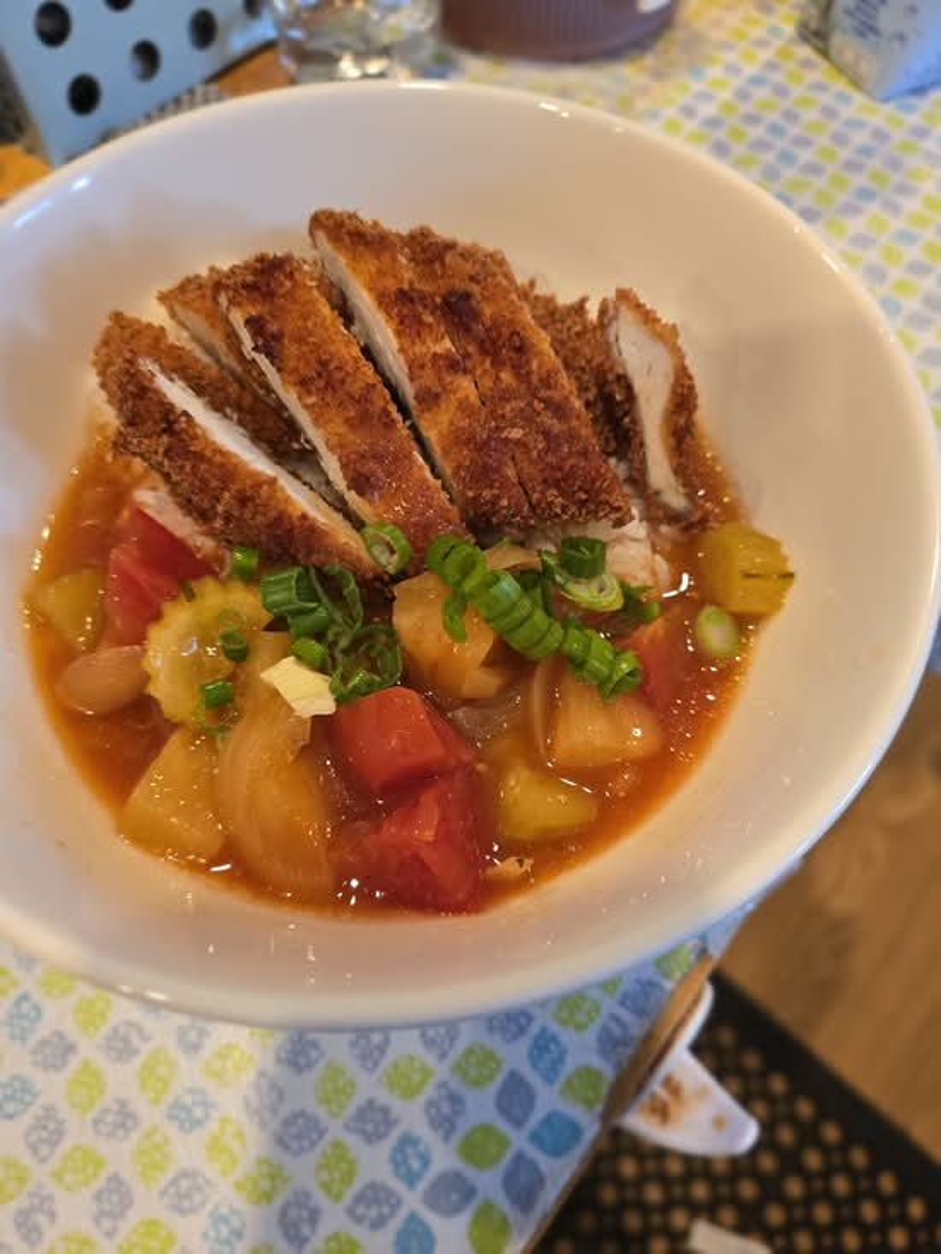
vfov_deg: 73.9
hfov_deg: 58.9
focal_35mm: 23
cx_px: 470
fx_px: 833
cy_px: 627
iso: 320
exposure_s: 1/40
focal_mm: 6.3
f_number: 1.7
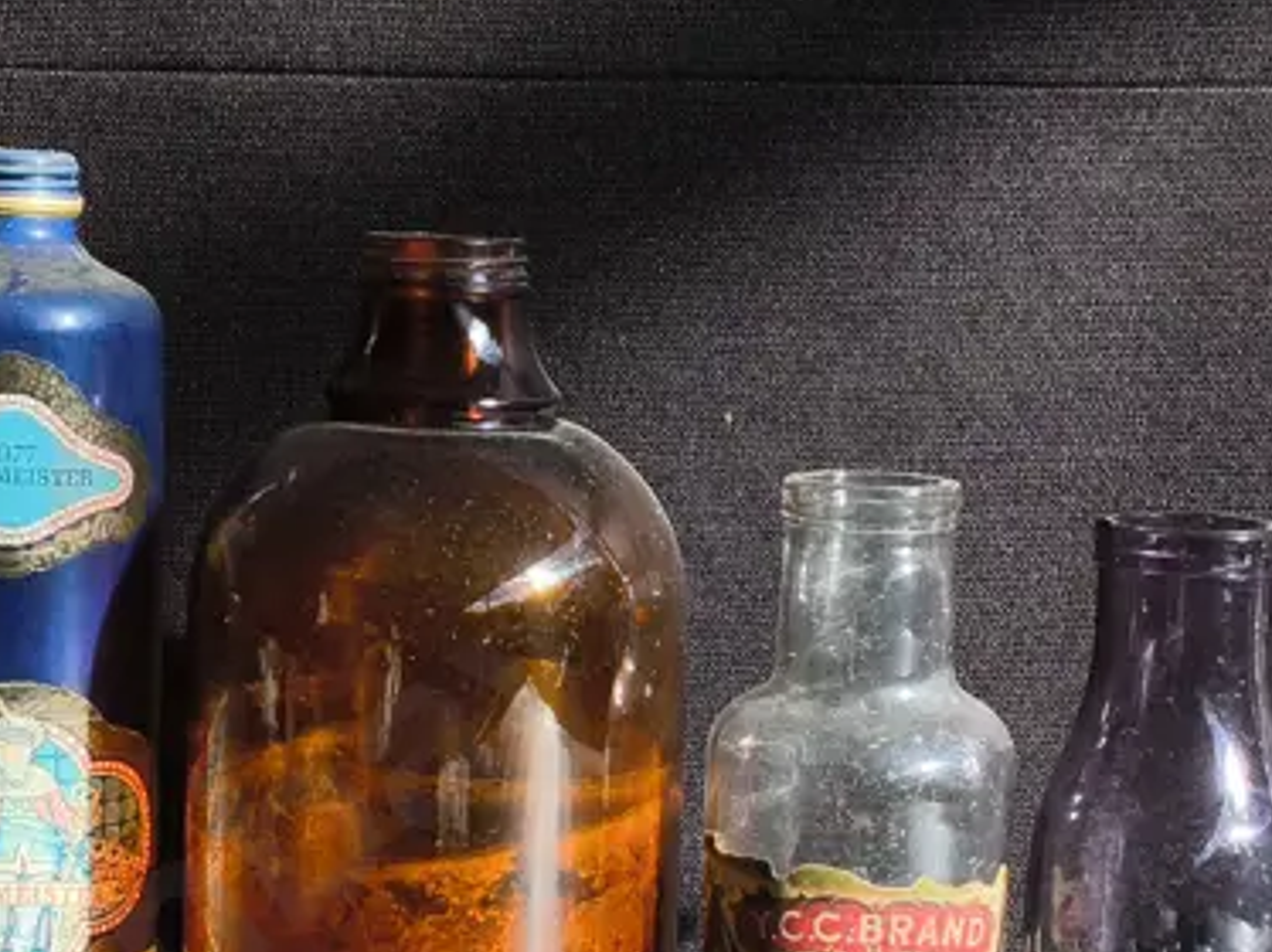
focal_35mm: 74
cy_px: 653
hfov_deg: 26.3
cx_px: 554
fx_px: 2717
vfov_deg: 19.8
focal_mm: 2.87
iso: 32
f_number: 2
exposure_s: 1/824
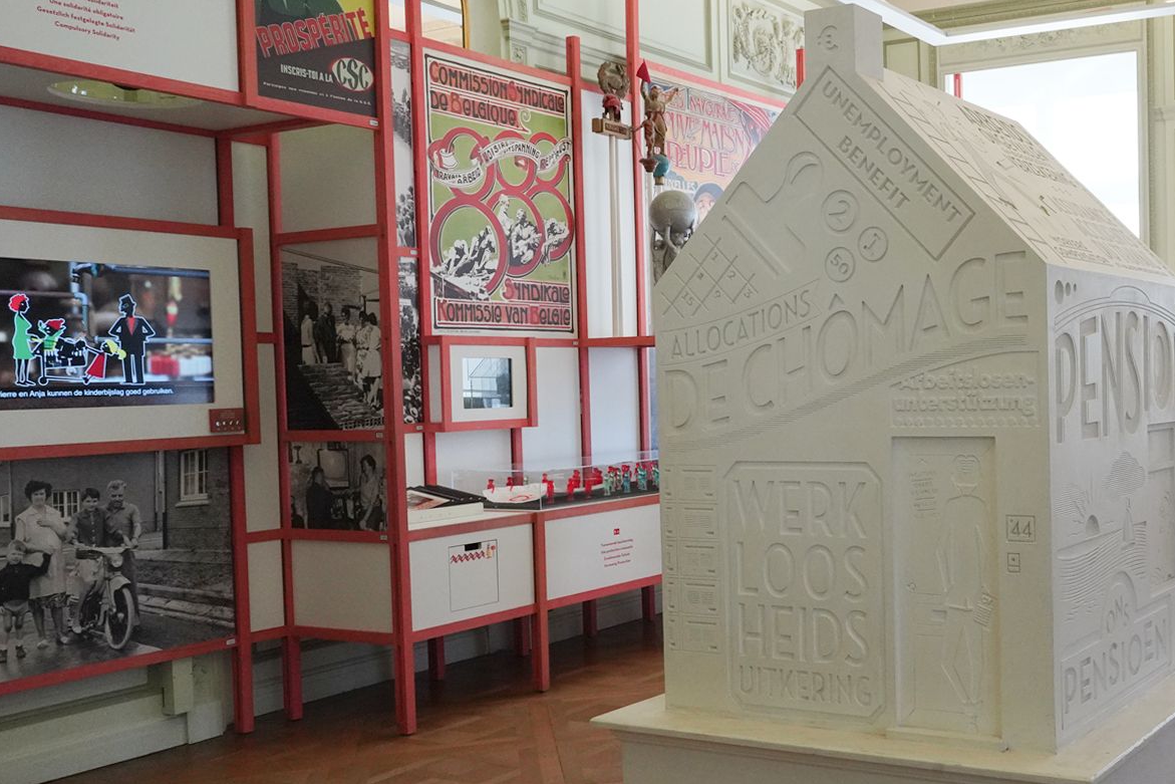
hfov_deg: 44.7
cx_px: 965
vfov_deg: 32.6
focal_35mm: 41
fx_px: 1338
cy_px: 412
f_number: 14
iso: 3200
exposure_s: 1/80
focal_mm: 24
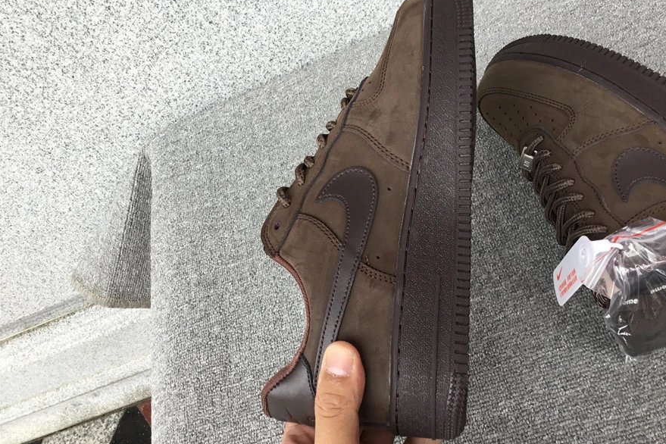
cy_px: 197
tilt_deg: -52.5
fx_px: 610
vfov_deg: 39.9
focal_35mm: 33
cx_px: 339
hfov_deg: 57.2
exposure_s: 1/100
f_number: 2.4
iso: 32
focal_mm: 3.3
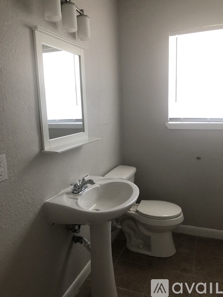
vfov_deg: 63.5
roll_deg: +2.0
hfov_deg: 49.7
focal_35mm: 28
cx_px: 112
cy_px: 148
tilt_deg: -9.4
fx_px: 241
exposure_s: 1/17
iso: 40
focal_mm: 4
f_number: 1.8
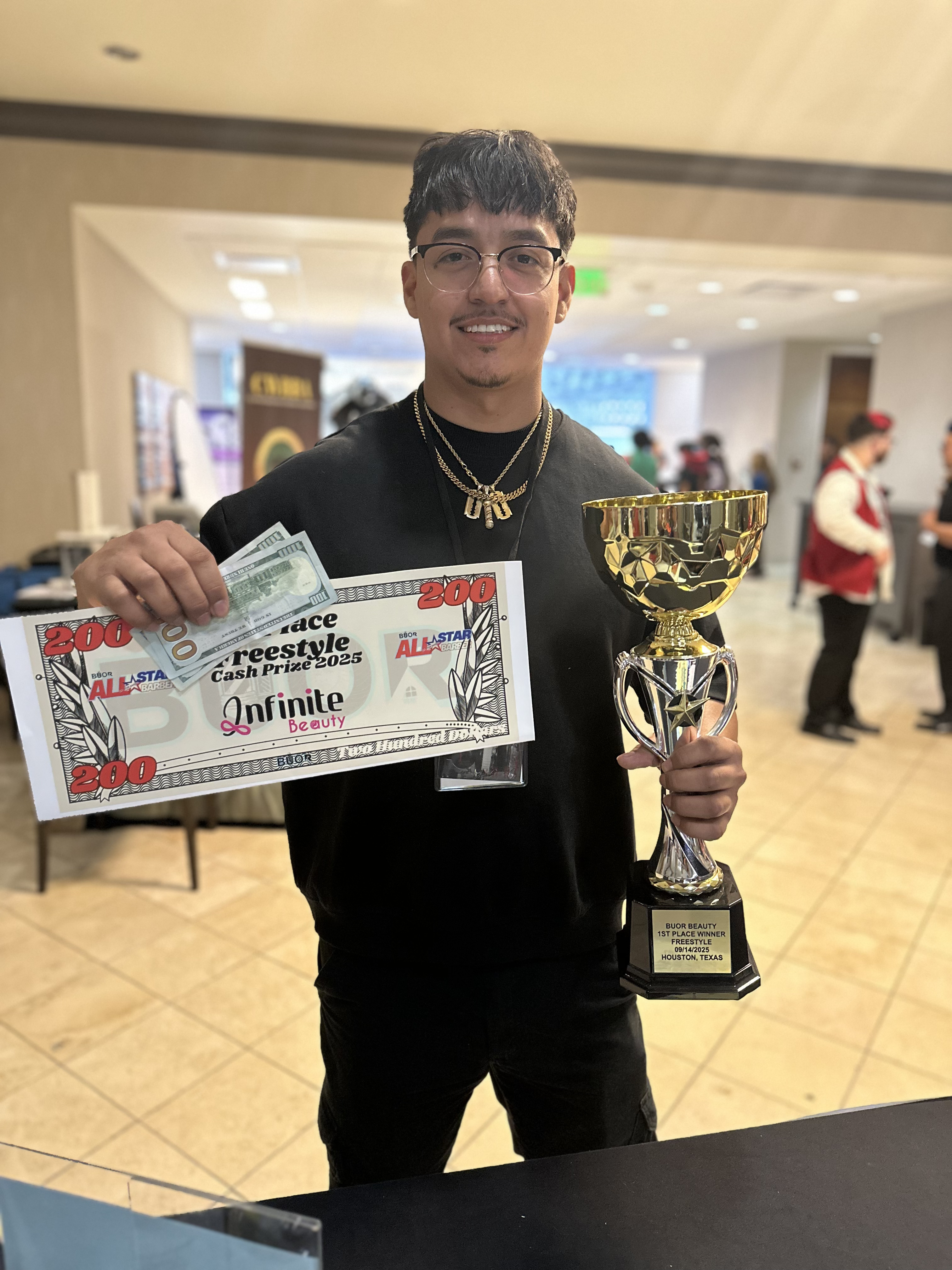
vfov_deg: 71.6
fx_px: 880
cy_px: 635
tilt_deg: -11.7
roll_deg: -0.4
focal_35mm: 24
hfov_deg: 56.8
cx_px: 476
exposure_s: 1/60
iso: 640
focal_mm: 6.86
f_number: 1.78
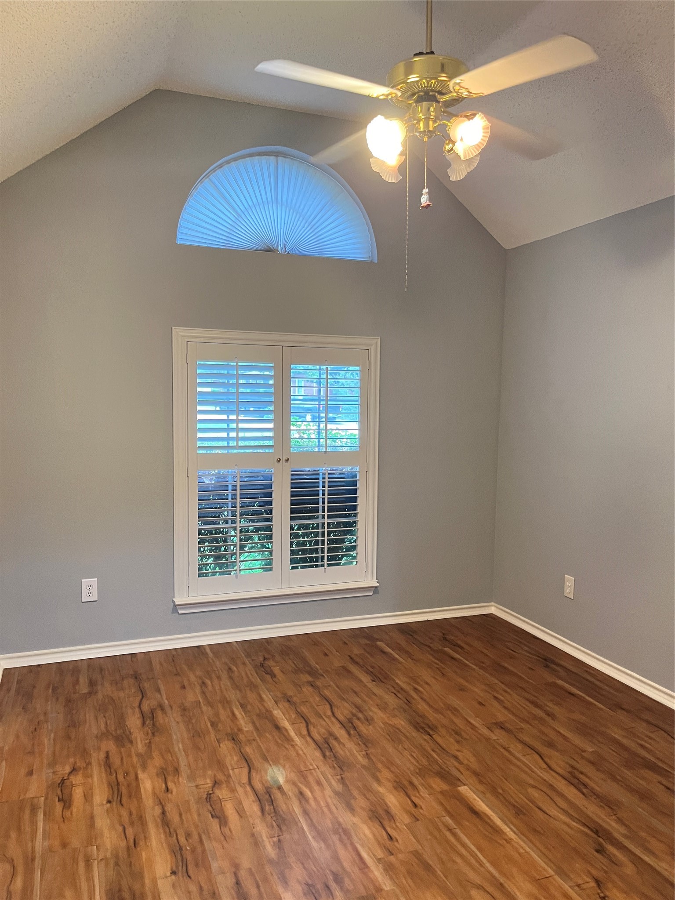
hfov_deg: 53.1
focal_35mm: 26
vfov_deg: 67.3
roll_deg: -0.2
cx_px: 338
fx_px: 676
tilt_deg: -4.6
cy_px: 450
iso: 400
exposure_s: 1/40
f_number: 1.6
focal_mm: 5.1
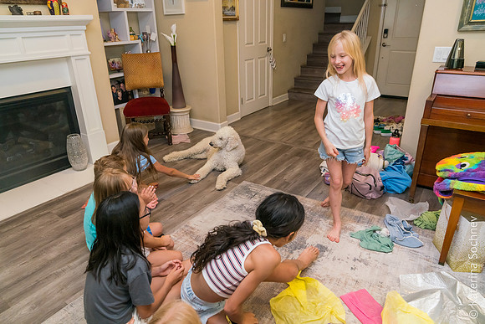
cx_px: 242
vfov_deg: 53.2
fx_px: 323
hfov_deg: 73.7
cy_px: 162
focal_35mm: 24
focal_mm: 24
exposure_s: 1/250
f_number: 4.5
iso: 6400
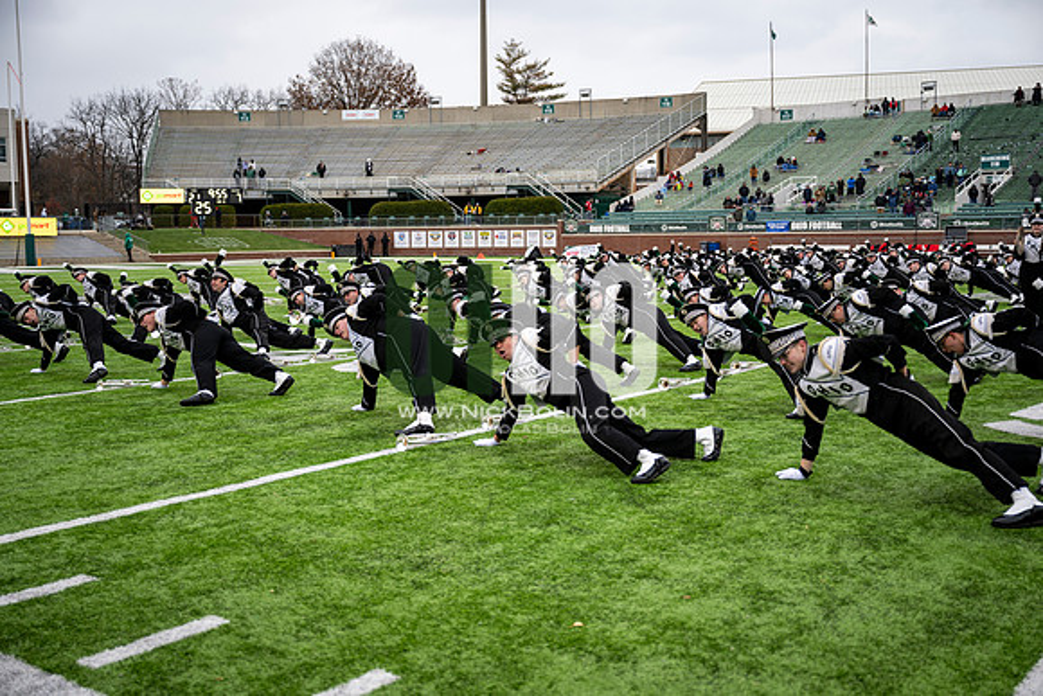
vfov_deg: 35.1
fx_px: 1101
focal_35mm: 38
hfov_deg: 50.7
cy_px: 348
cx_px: 522
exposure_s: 1/500
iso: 100
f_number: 2.8
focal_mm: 38
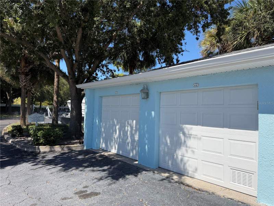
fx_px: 190
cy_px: 103
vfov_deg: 56.8
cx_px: 137
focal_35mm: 24
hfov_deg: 71.6
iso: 80
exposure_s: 1/3953
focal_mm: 6.76
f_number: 1.78
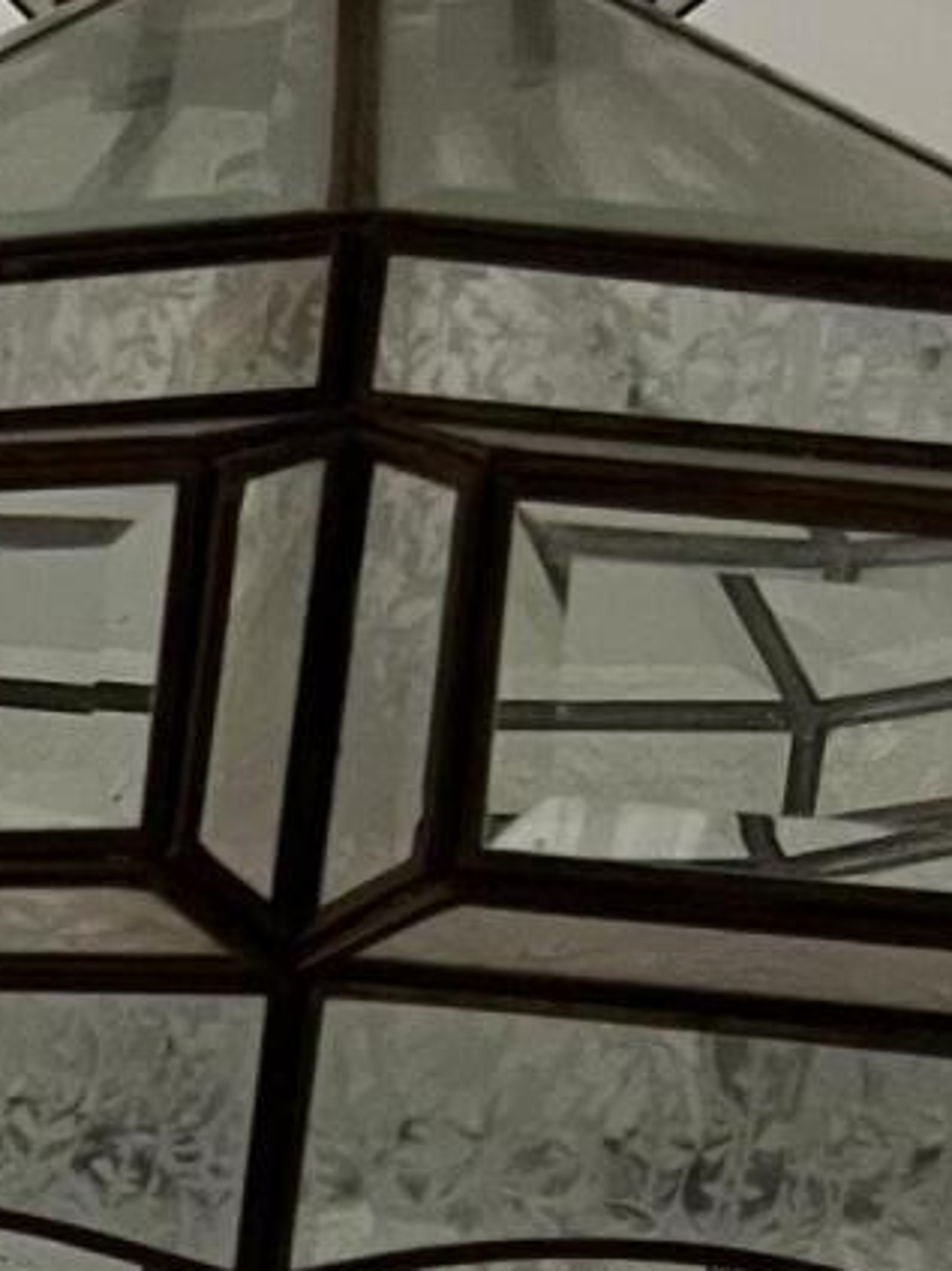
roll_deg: -3.0
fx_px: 4513
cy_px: 1842
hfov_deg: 10.8
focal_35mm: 123
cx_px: -1060
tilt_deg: -5.4
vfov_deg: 15.0
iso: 125
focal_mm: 5.7
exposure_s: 1/99
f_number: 1.5
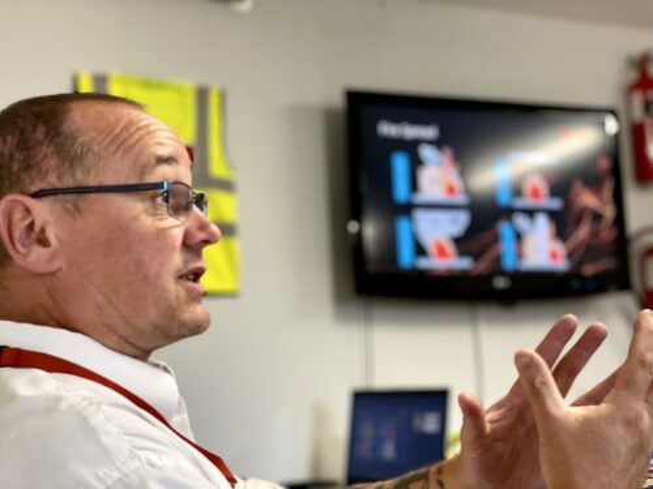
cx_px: 326
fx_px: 981
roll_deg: +2.4
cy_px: 244
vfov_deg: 28.0
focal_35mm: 52
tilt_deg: +8.9
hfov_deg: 36.8
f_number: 2
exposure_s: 1/40
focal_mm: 6
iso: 160
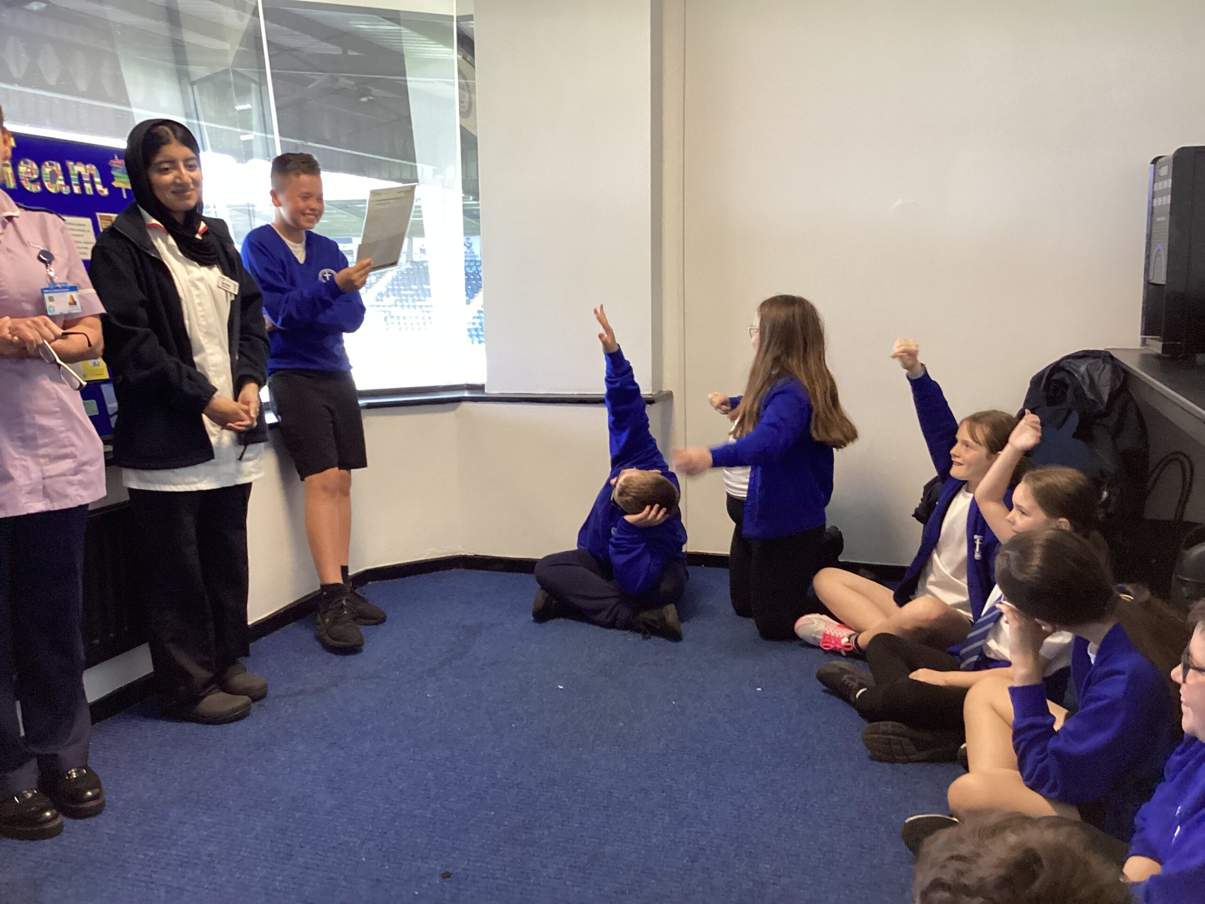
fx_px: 1079
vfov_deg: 45.4
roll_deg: +0.7
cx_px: 602
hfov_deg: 58.4
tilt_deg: -9.0
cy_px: 452
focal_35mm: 31
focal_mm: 3.3
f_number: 2.4
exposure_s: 1/50
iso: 160
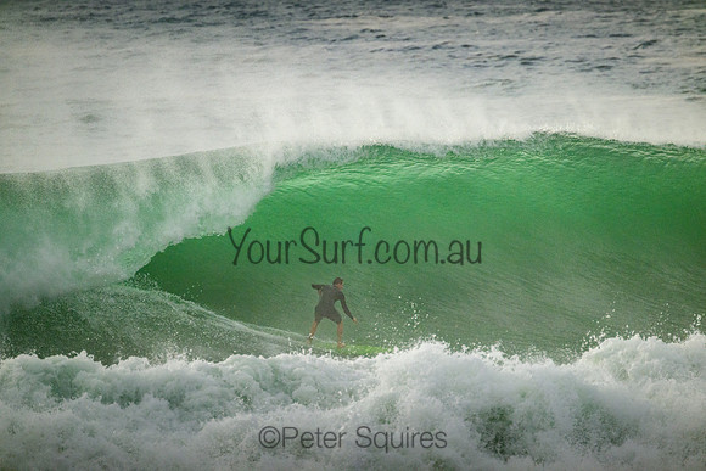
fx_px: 15692
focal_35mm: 800
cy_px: 236
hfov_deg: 2.6
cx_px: 353
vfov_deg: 1.7
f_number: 11
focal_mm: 800
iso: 1600
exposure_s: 1/2500
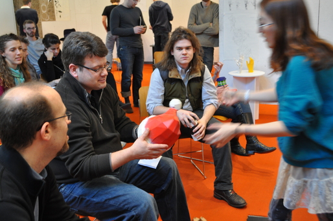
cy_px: 110
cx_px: 166
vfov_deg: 30.7
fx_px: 402
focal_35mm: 44
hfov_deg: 45.0
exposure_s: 1/40
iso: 800
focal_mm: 29
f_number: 4.5
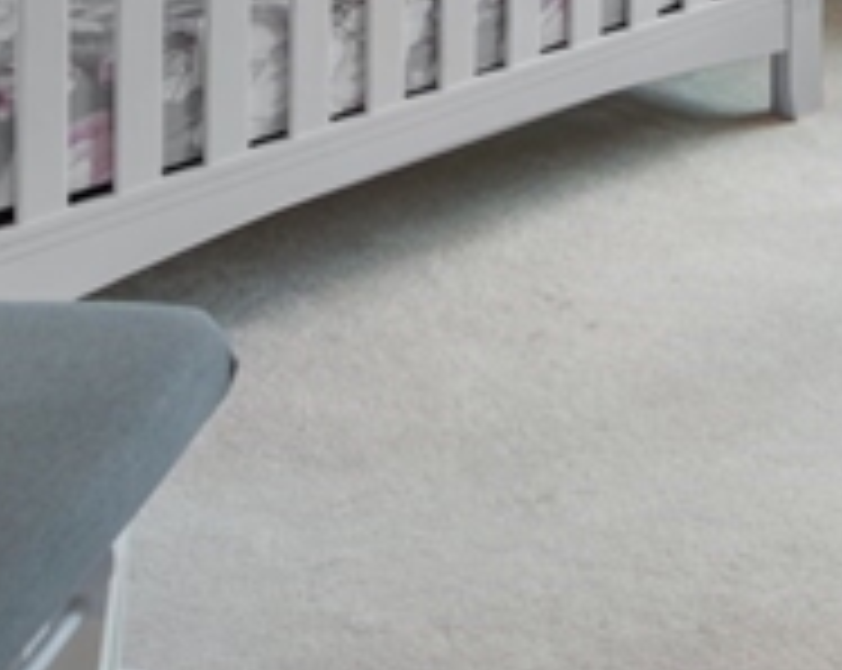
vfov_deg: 17.0
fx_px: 1791
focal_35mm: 72
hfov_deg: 23.9
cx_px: 1027
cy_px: -576
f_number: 8
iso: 100
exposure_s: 1/25
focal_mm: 14
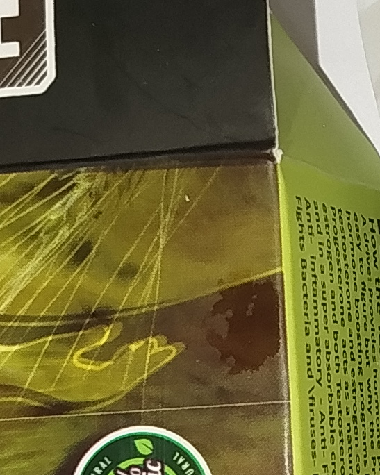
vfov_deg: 14.0
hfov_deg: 11.0
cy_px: 305
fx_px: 1926
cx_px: 509
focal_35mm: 137
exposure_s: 1/33
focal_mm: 5.31
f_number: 1.7
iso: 160
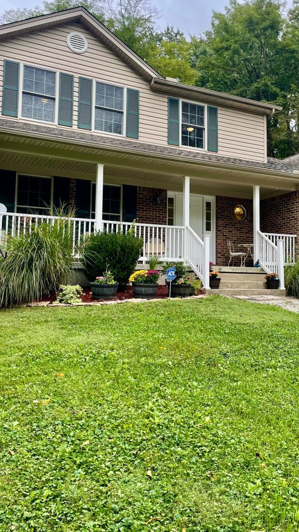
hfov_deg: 34.3
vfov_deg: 57.9
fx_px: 479
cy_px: 240
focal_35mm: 34
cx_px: 200
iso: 32
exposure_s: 1/344
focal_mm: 4.2
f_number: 1.6
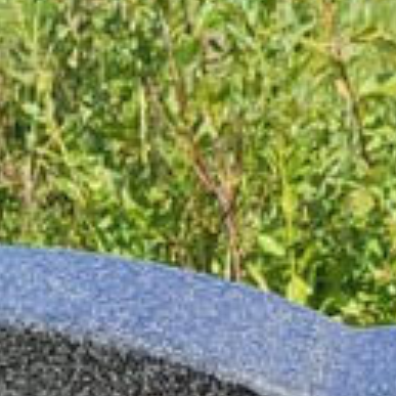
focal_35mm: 137
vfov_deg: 11.9
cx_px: 21
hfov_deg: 12.6
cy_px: 678
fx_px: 1773
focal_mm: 6.04
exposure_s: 1/777
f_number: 1.9
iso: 50
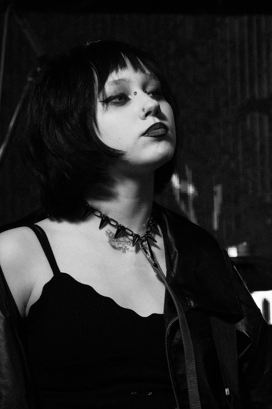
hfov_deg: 12.1
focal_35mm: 113
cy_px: 204
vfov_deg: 18.1
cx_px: 136
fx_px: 1281
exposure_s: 1/180
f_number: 4.5
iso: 640
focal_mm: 75
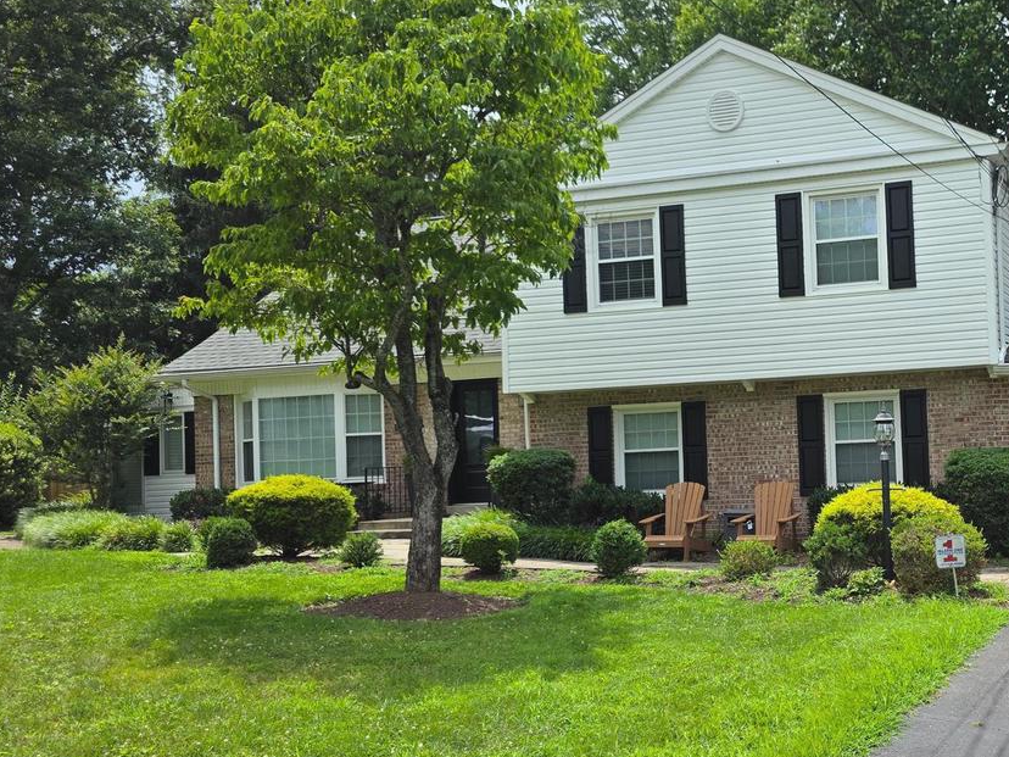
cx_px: 832
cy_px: 400
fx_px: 1166
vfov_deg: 35.9
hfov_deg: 44.1
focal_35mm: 40
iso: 80
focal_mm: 6.3
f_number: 1.7
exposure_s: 1/7944
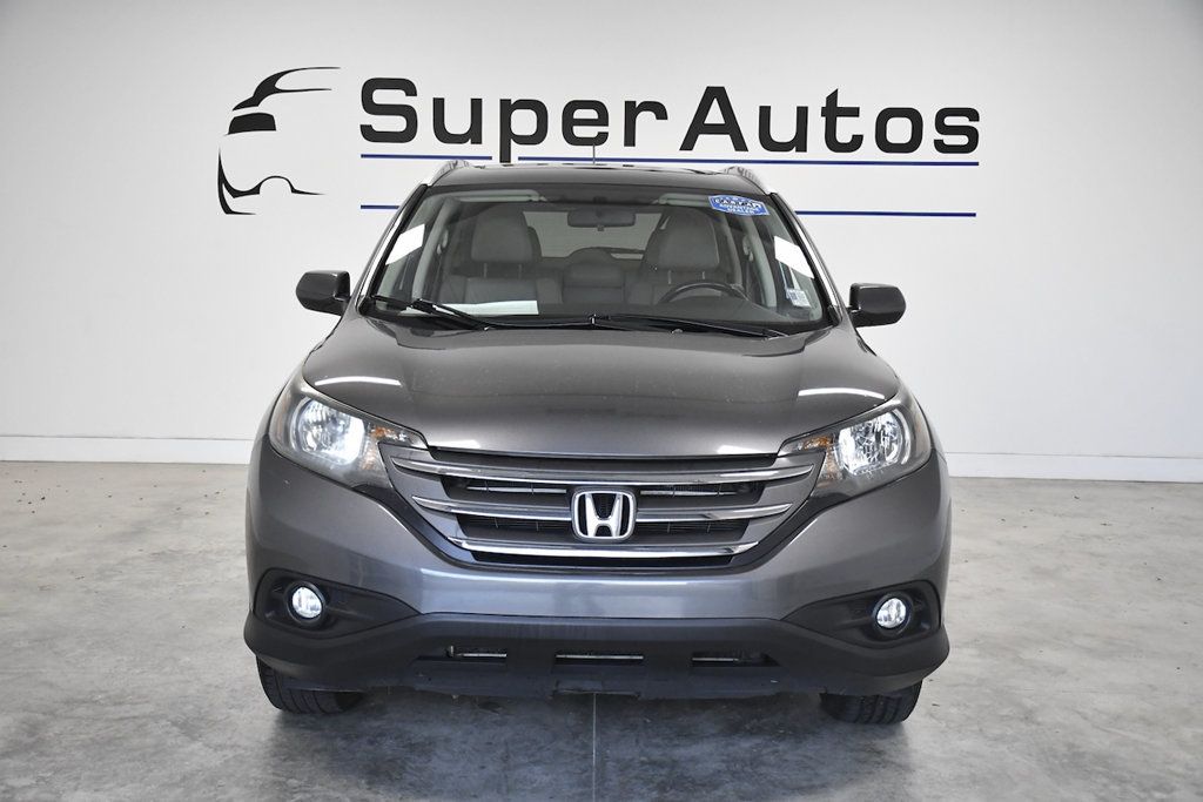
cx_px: 602
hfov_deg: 49.5
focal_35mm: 39
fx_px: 1303
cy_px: 401
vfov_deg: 34.2
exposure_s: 1/1000
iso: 2500
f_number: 3.8
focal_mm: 26
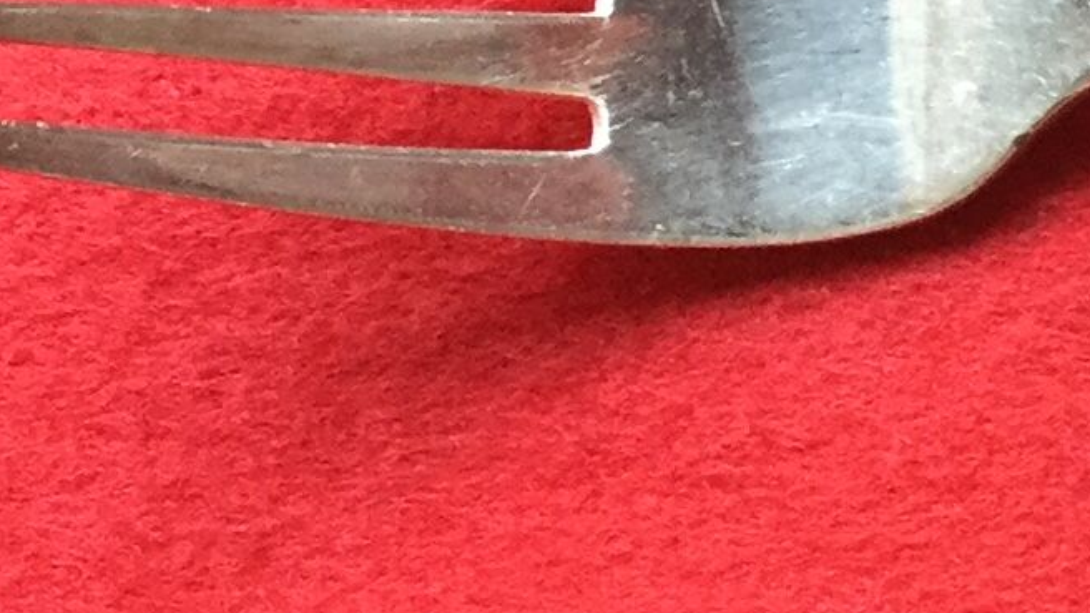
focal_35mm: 168
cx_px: 2004
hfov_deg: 11.8
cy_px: 332
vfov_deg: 7.2
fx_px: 4856
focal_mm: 3.3
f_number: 2.4
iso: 64
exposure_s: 1/33
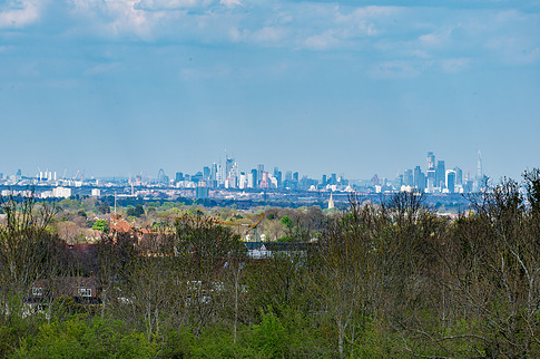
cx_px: 247
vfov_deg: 5.7
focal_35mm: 241
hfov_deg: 8.6
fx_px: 3610
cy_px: 181
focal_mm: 200
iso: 100
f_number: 14
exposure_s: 1/100
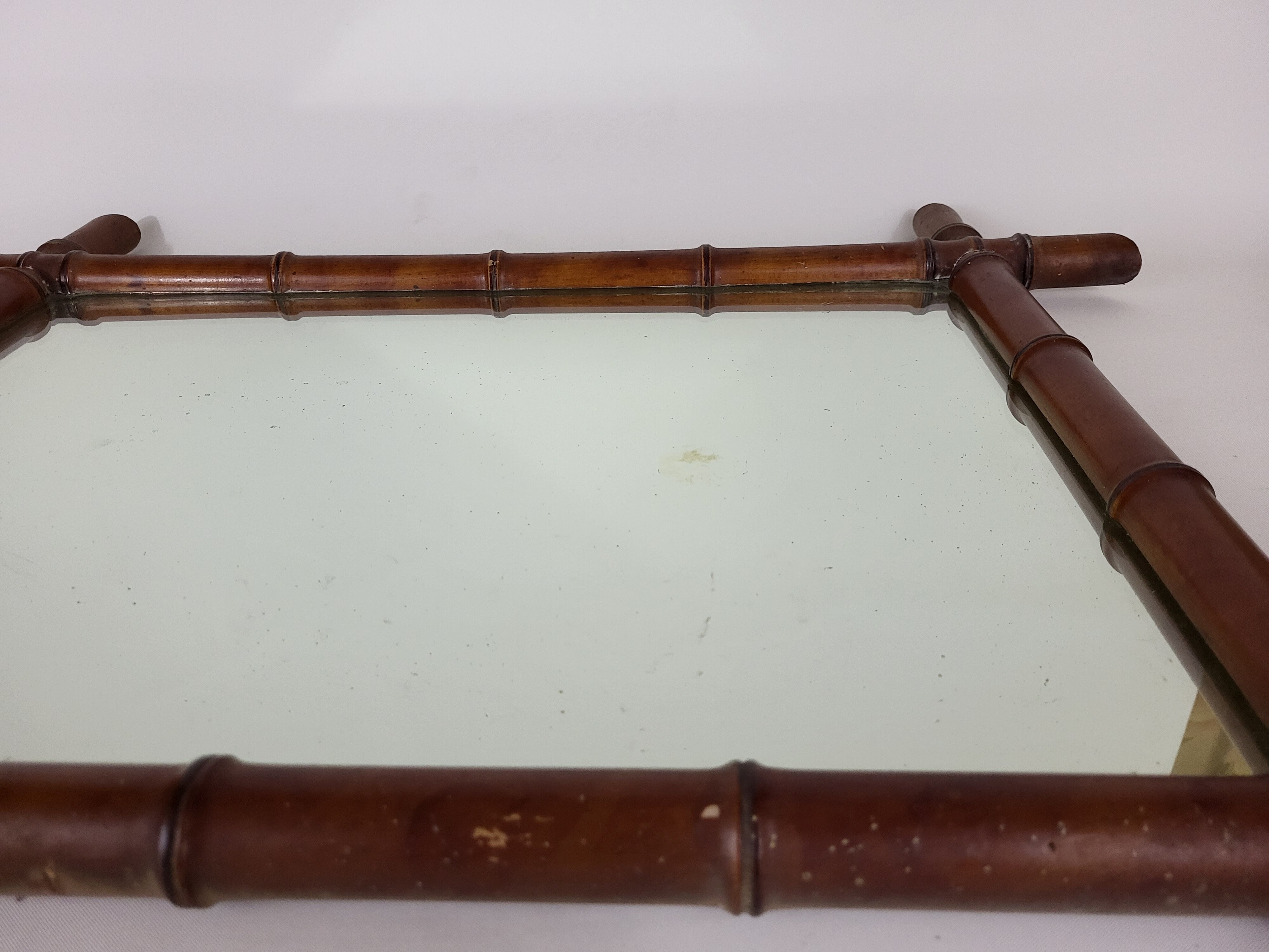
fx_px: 953
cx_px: 634
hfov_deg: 67.3
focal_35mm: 26
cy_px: 476
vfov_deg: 53.1
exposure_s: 1/100
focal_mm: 5.4
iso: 320
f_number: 1.8
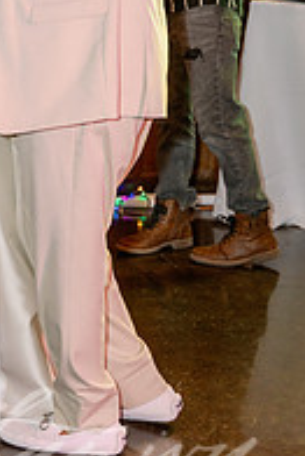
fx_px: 1662
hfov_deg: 10.4
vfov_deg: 15.4
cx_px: -16
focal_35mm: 131
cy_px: 28
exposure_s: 1/160
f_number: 3.5
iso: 1000
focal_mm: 57
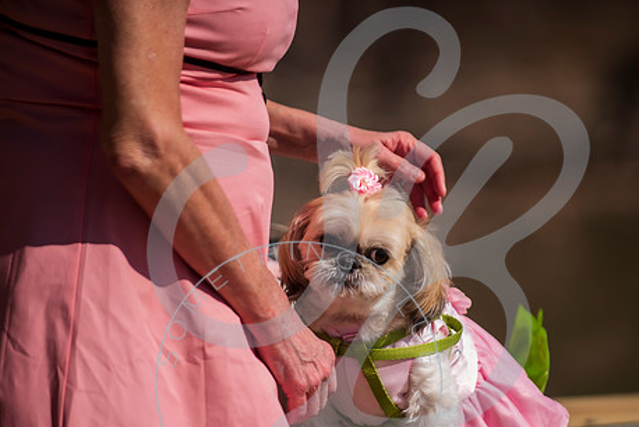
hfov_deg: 8.1
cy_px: 267
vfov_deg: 5.4
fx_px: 4493
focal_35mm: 253
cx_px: 368
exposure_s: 1/2000
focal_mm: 200
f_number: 2.8
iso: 100
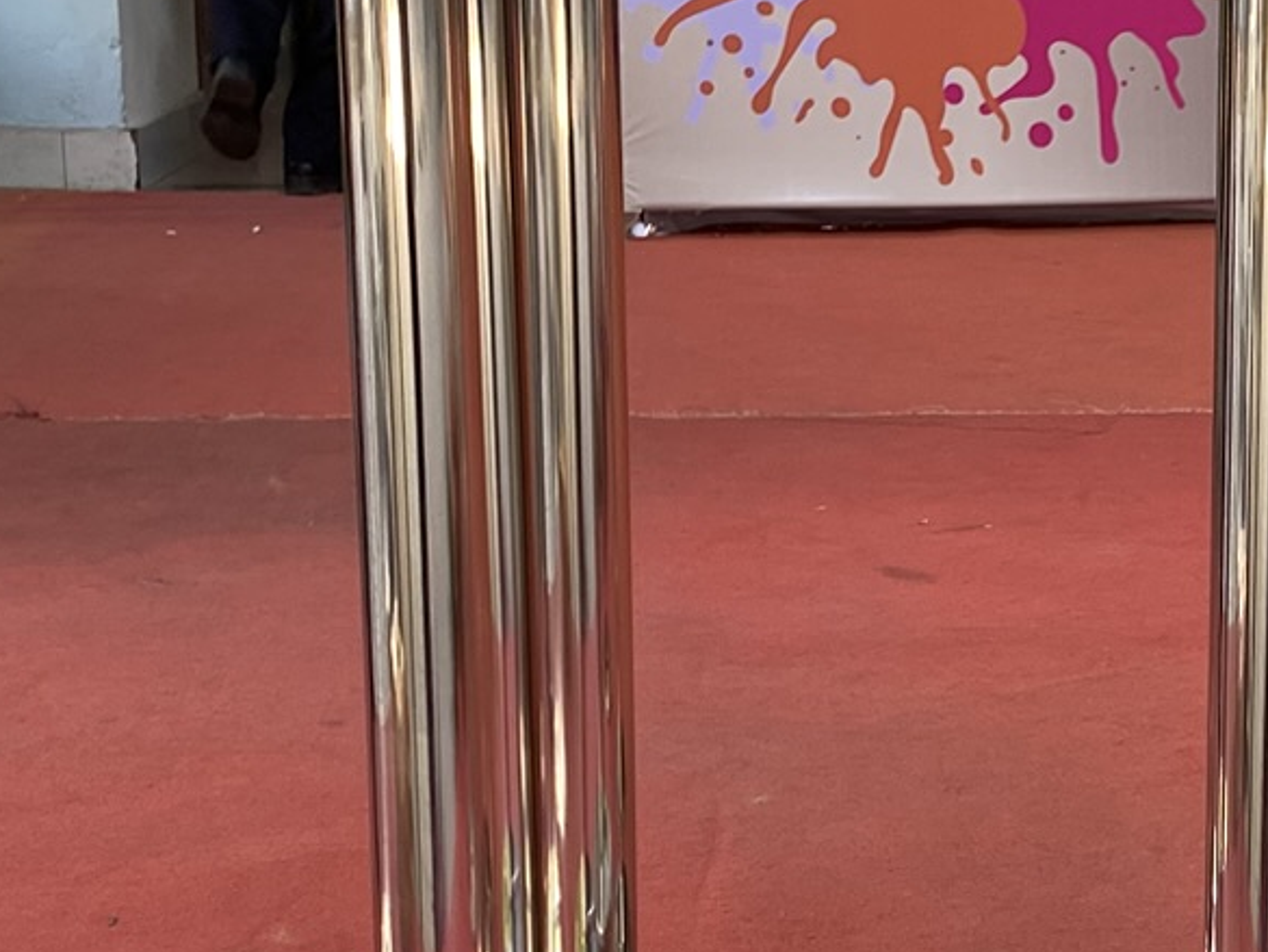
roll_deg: -0.2
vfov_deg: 16.2
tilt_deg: -12.5
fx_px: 3334
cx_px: 1218
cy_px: 601
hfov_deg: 20.9
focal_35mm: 91
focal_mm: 4.25
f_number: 1.8
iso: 100
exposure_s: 1/100
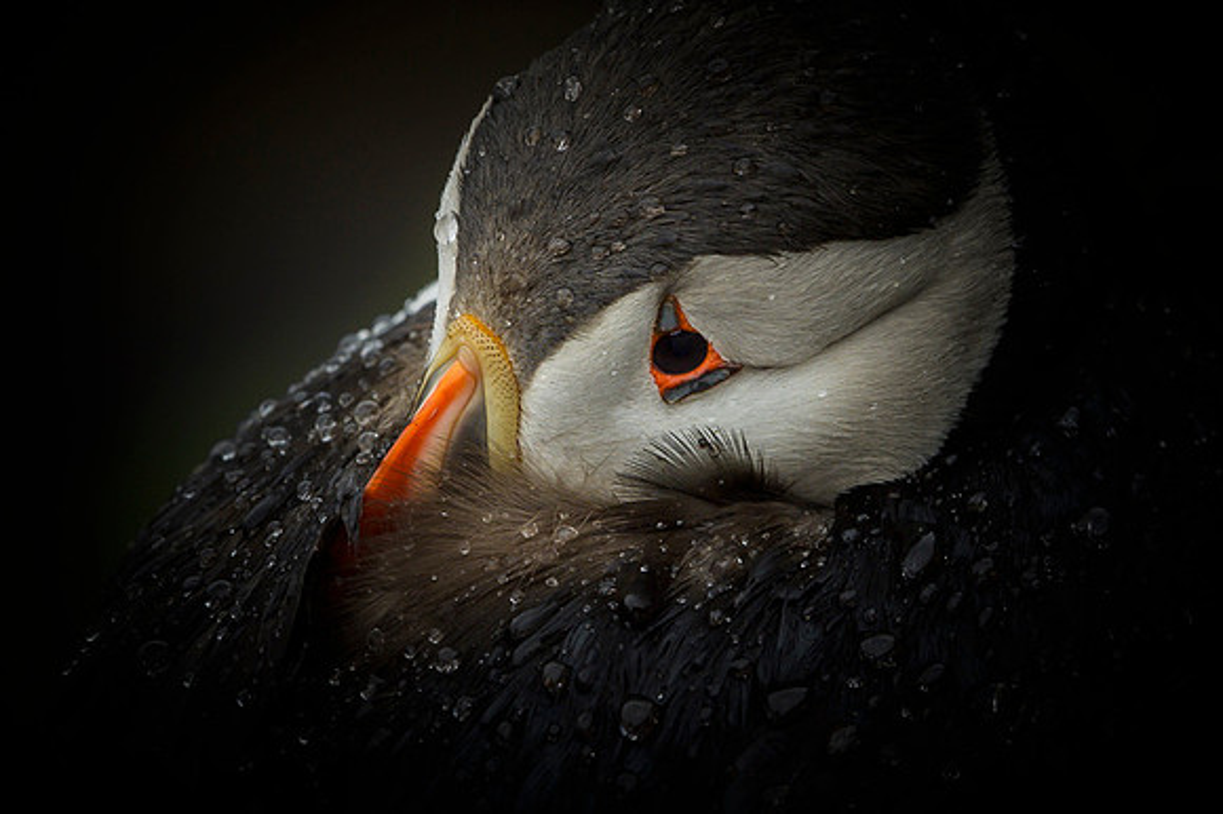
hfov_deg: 1.9
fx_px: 36387
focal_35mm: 1072
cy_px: 394
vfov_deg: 1.3
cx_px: 686
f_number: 8
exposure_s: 1/250
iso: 640
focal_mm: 500
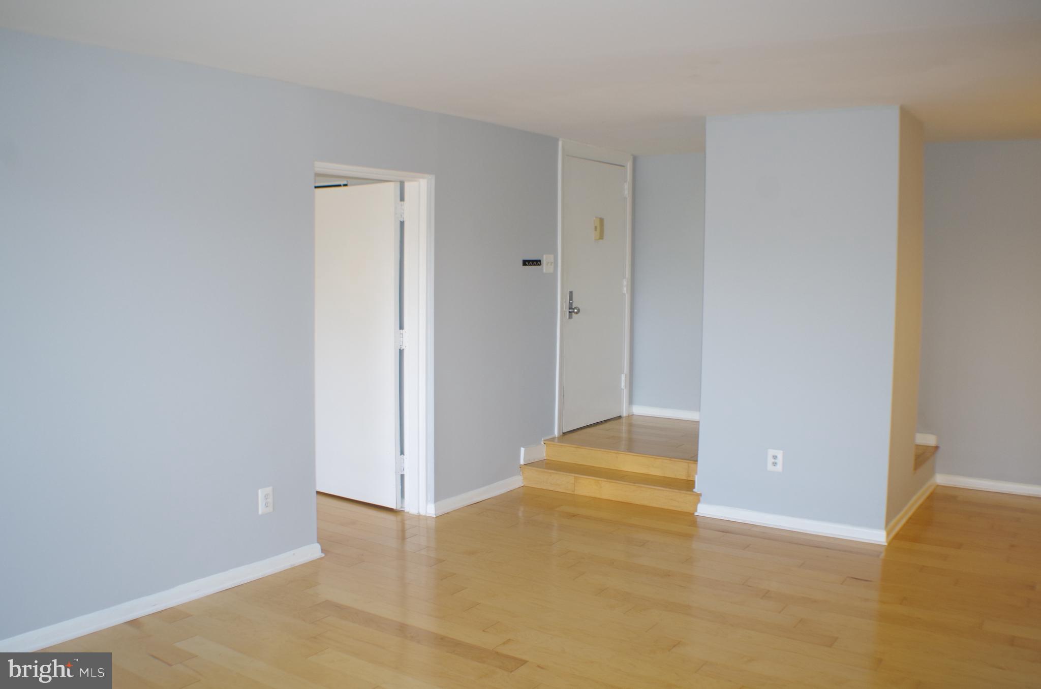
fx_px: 1212
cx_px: 520
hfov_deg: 46.5
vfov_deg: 31.7
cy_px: 344
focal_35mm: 42
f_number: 4
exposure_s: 1/60
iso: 400
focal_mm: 28.13
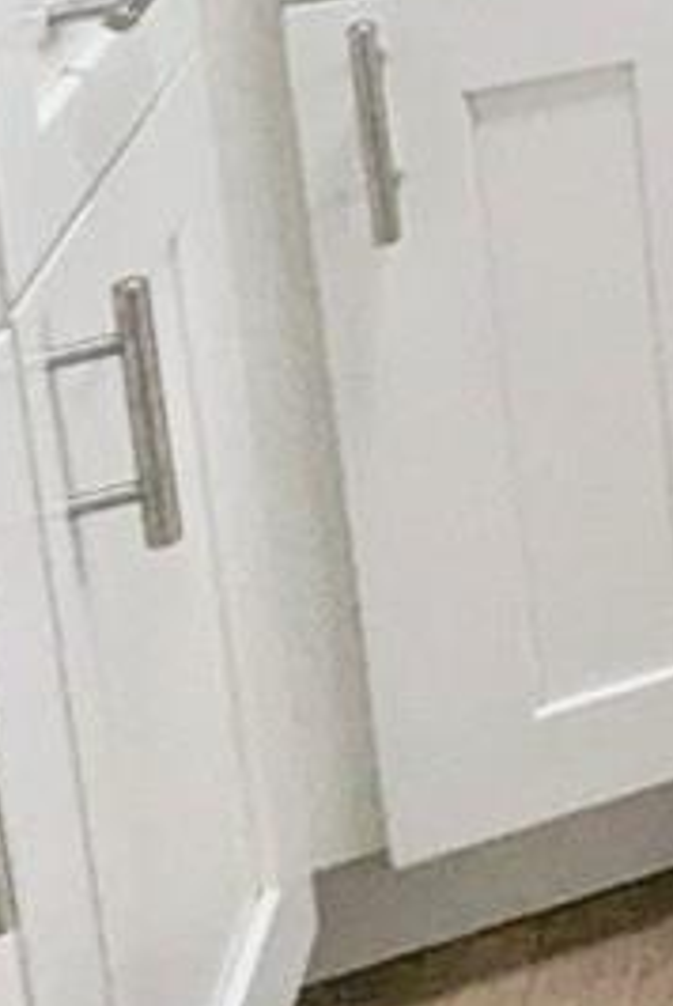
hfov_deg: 7.6
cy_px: -730
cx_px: 2870
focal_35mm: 81
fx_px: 2265
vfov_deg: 19.6
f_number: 2.2
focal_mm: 1.95
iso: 66
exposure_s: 1/120
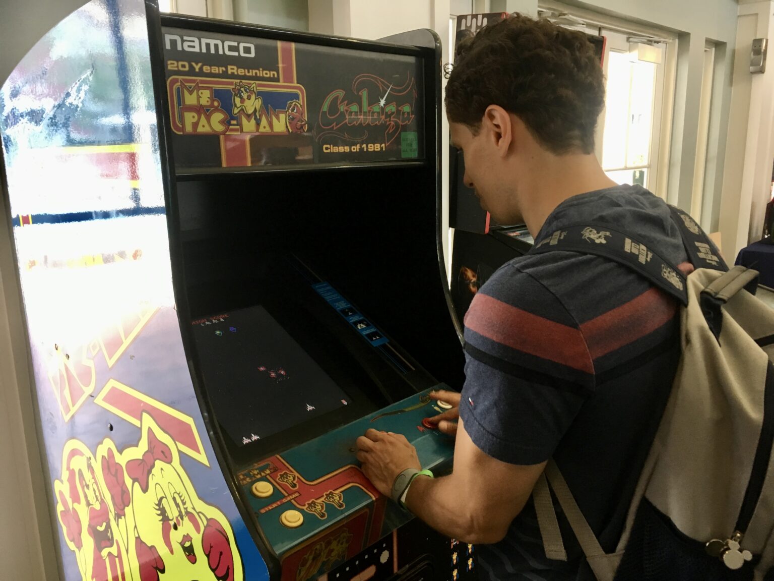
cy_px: 290
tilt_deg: -12.0
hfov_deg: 61.7
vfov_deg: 48.2
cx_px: 387
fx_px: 648
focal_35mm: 29
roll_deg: +0.4
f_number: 2.2
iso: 100
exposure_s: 1/30
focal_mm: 4.15
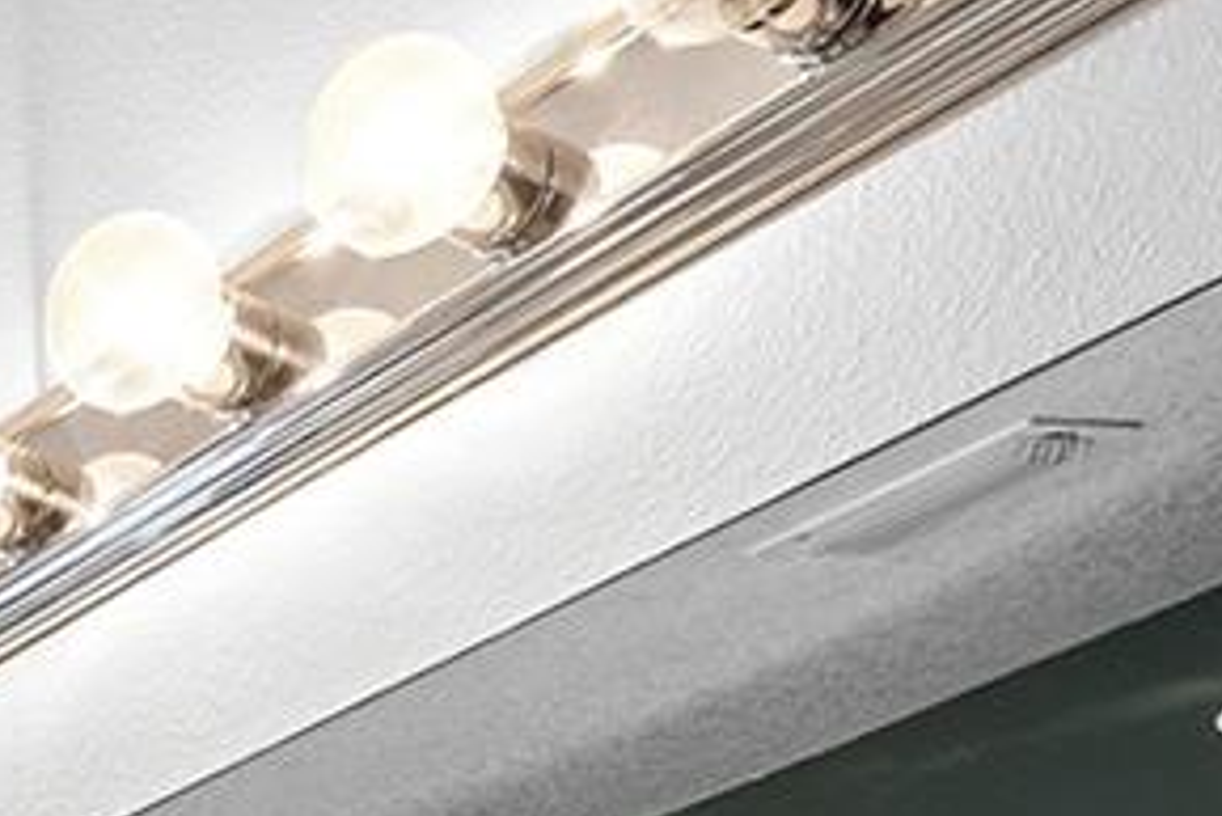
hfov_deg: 18.6
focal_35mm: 94
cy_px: 2215
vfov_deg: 11.1
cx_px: -732
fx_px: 3192
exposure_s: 1/5
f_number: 8
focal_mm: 17
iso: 400
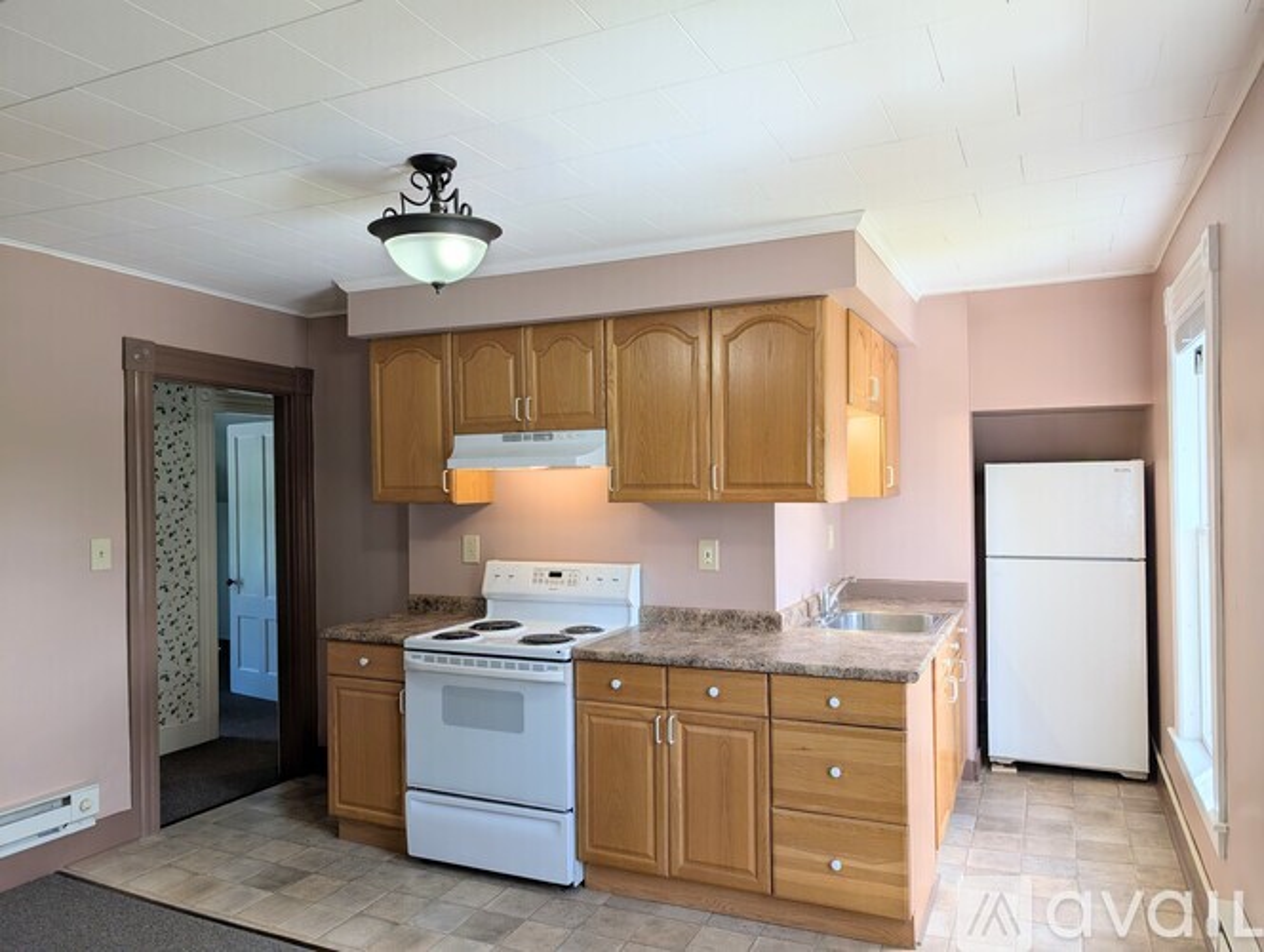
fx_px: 878
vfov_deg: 56.9
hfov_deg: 71.5
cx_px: 632
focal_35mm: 24
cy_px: 476
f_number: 1.68
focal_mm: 6.9
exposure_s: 1/384
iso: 24
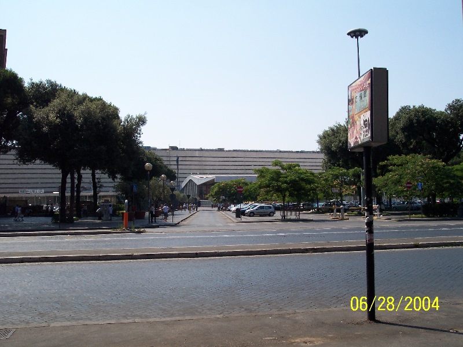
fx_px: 508
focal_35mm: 38
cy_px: 174
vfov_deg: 37.7
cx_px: 232
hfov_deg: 49.0
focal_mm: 8
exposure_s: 1/1000
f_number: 4.8
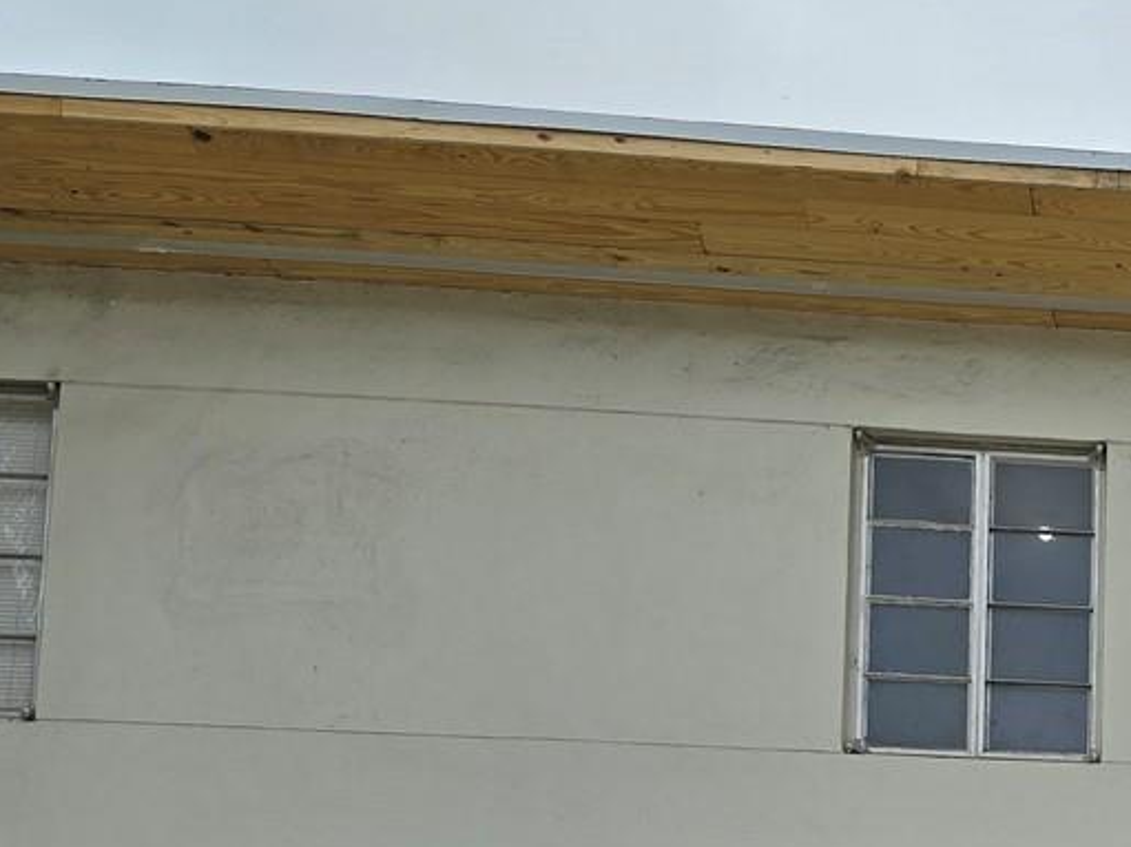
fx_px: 2352
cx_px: 1680
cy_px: 1267
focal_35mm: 72
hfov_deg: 22.4
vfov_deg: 18.2
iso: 12
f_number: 1.7
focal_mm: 6.3
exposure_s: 1/970
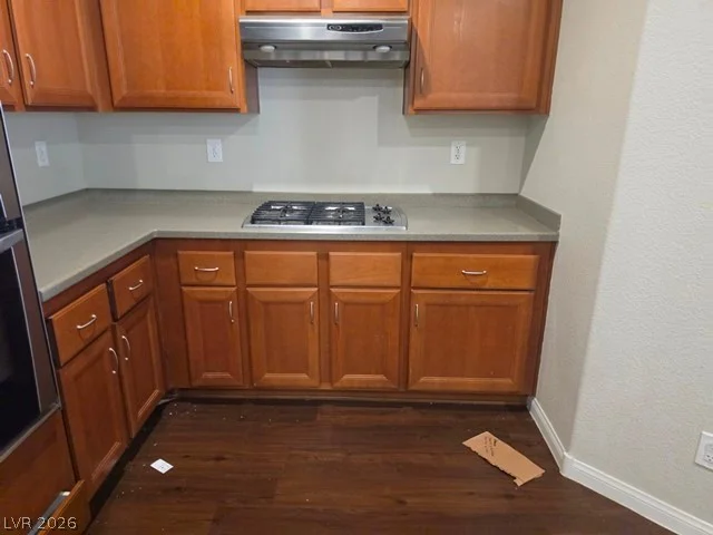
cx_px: 356
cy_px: 268
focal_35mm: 23
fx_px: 474
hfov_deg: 73.9
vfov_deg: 58.9
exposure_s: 1/120
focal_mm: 6.5
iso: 1000
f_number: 1.4
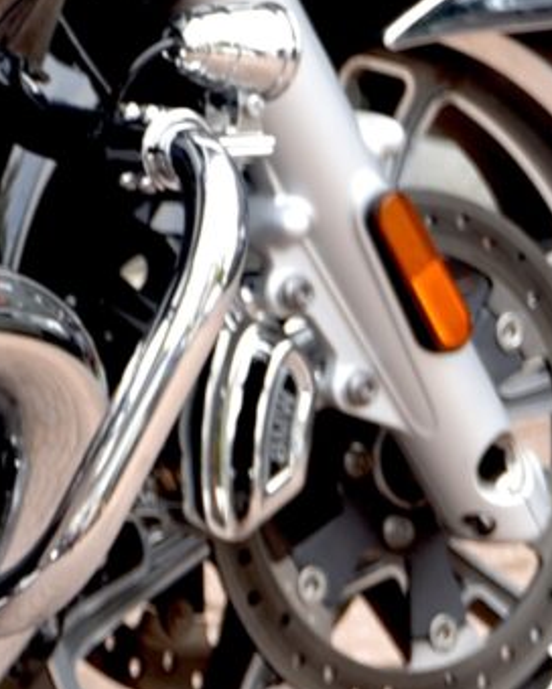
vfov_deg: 5.7
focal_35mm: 339
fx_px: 6923
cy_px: -96
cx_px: -1601
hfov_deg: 4.3
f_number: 4.5
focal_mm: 48
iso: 100
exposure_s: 1/80
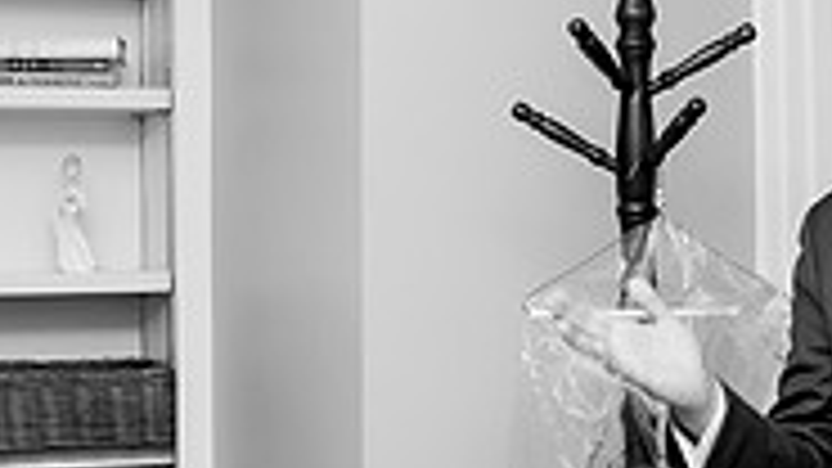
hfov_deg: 22.6
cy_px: 166
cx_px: 326
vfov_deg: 12.9
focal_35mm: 94
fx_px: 2073
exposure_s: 1/100
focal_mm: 24
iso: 1000
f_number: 2.8
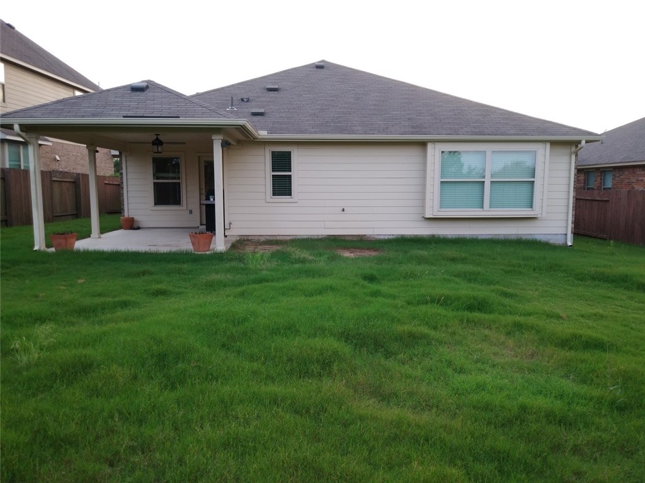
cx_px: 322
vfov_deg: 49.7
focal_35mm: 28
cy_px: 242
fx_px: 522
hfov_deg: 63.4
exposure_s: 1/60
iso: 150
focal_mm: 3.7
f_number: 2.2
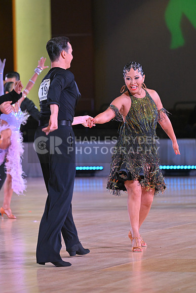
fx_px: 1428
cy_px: 146
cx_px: 98
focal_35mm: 175
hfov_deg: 7.9
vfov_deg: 11.7
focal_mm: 175
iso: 4000
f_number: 5
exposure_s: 1/400
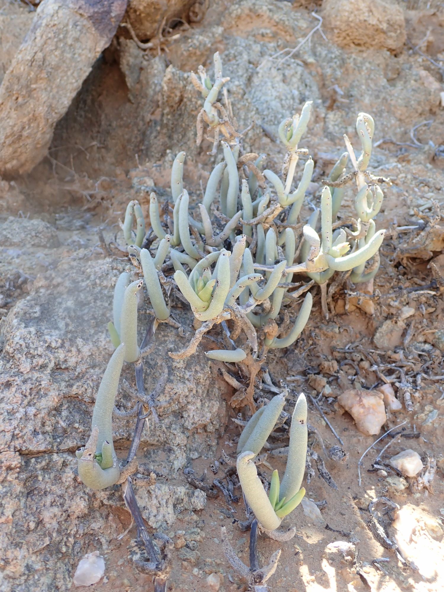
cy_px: 296
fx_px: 513
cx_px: 222
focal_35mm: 30
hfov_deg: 46.8
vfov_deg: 60.0
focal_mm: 5.5
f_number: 3.2
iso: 100
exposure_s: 1/100
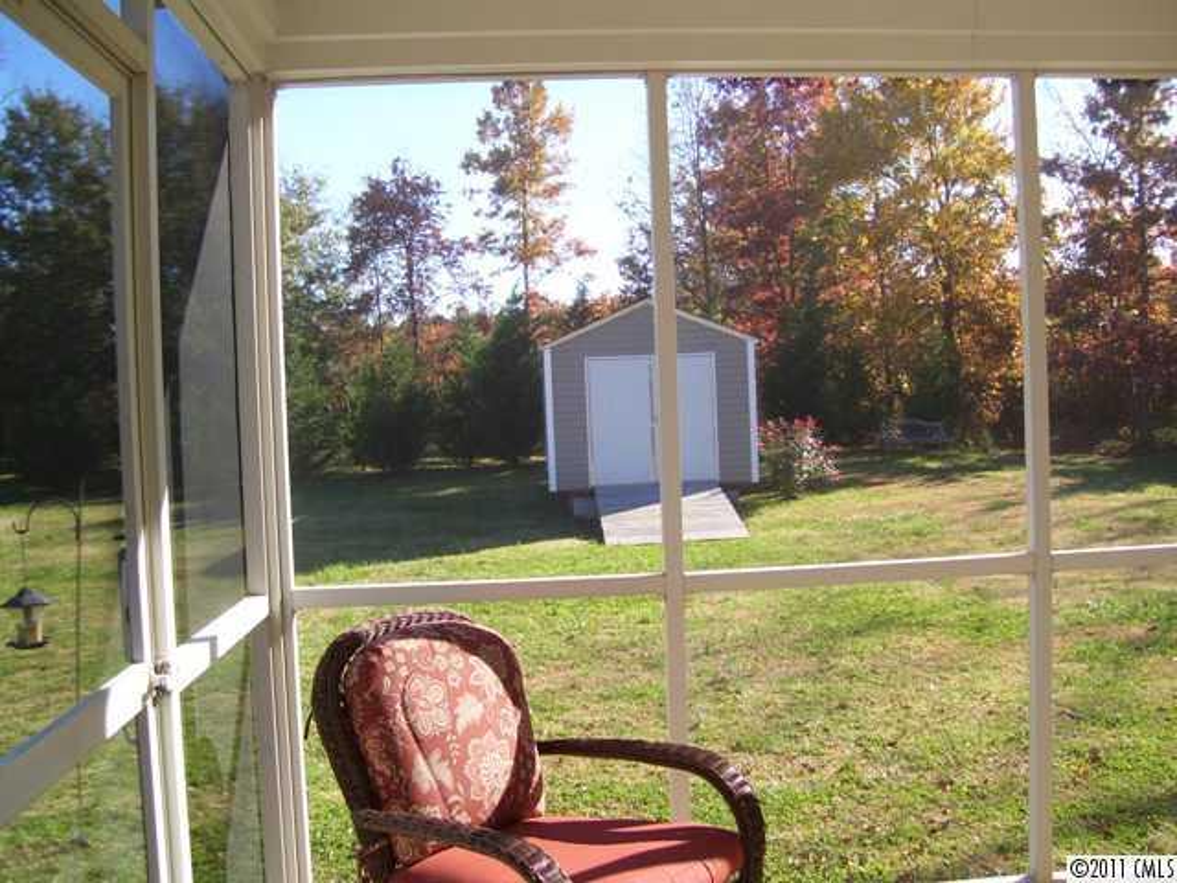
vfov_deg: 39.7
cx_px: 588
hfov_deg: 51.4
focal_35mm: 36
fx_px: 1224
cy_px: 442
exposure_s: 1/350
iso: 80
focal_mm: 6
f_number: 2.7
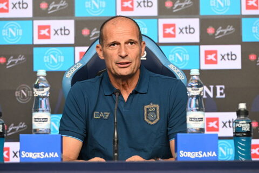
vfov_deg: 7.8
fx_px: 1259
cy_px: 86
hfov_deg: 11.7
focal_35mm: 175
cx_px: 130
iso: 3200
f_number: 5
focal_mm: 175
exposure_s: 1/320
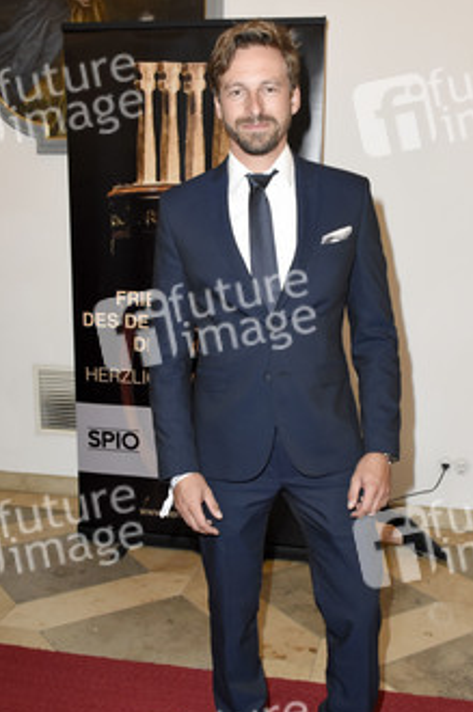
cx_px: 268
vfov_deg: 48.2
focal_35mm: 40
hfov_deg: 33.3
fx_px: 791
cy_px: 429
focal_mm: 22
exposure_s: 1/160
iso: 1600
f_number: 6.3
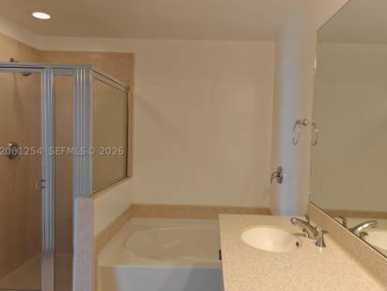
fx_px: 313
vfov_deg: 49.8
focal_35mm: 28
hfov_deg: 63.3
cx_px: 210
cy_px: 151
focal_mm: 6.06
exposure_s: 1/120
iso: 500
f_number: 2.8
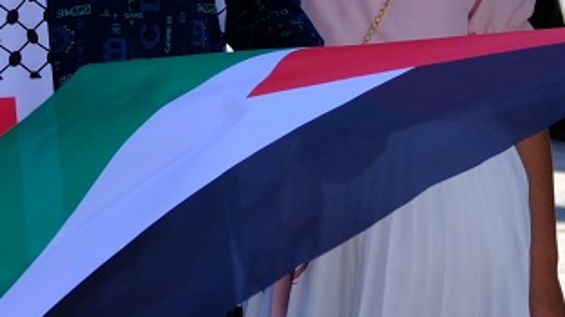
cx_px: 85
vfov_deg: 4.7
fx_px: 3848
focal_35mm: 257
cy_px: -254
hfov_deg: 8.4
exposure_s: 1/400
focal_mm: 37.6
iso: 125
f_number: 4
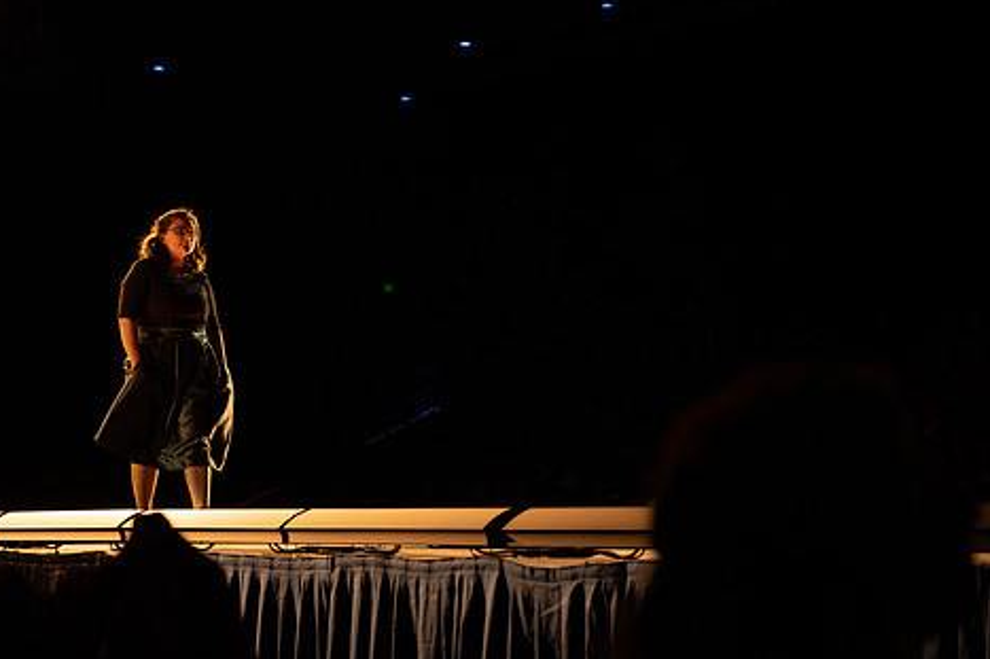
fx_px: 2392
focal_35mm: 87
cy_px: 332
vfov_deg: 15.7
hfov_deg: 23.3
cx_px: 386
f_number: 4
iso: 1000
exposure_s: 1/320
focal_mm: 70
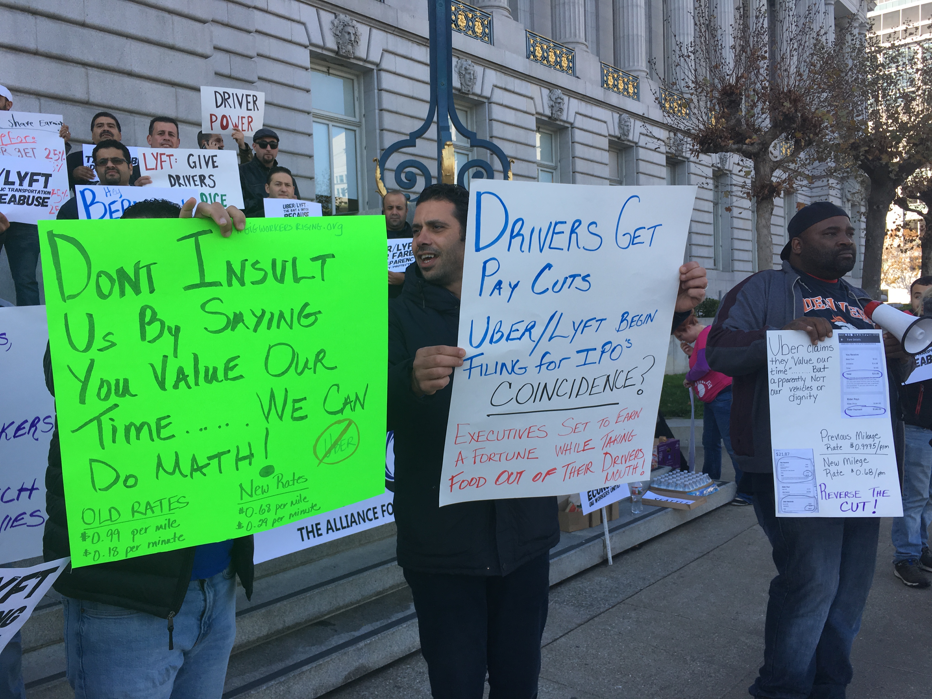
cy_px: 350
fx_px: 781
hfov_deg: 61.7
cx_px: 466
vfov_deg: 48.2
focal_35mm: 29
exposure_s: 1/379
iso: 25
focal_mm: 4.15
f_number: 2.2
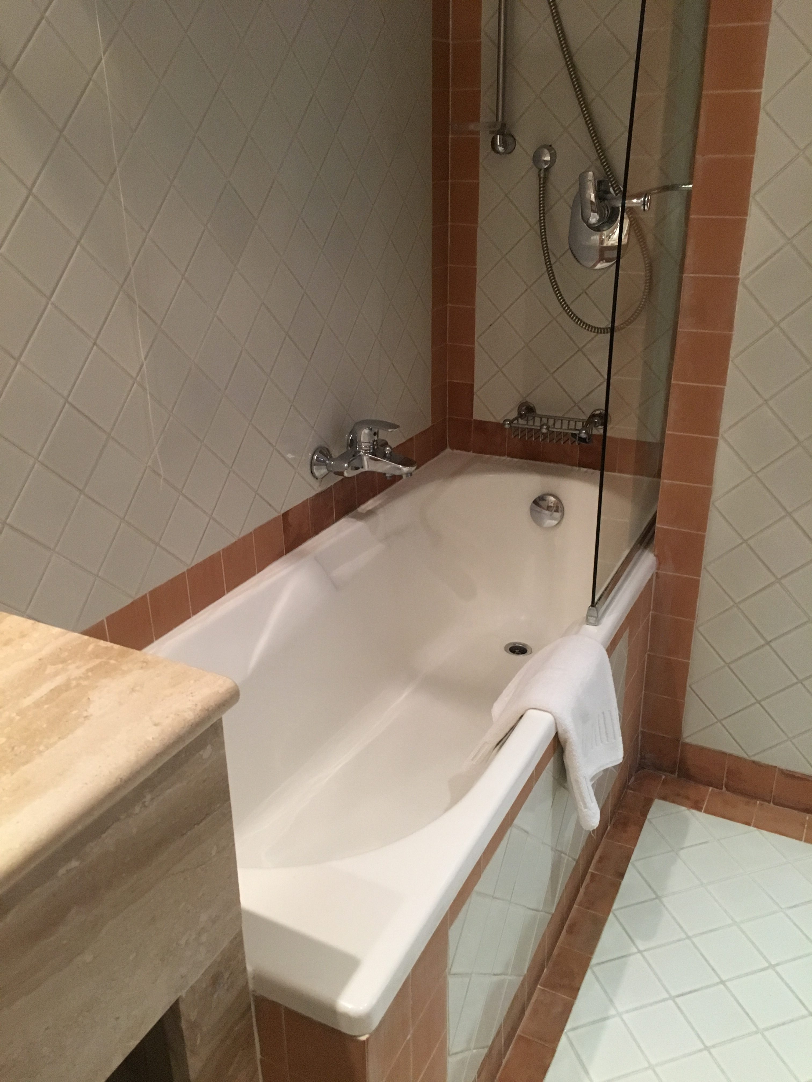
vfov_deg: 61.7
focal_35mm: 29
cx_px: 406
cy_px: 541
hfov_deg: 48.2
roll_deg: +0.5
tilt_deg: -24.6
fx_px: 907
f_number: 2.2
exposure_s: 1/25
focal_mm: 4.15
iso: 200
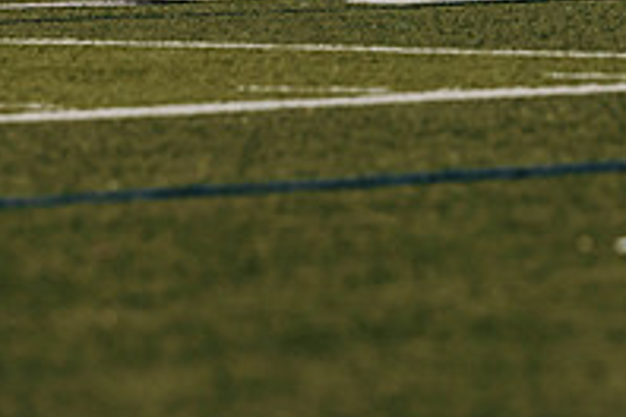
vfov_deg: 3.6
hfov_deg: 5.3
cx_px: 480
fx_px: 6712
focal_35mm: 386
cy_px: -116
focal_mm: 125
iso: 800
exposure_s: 1/1000
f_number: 3.2
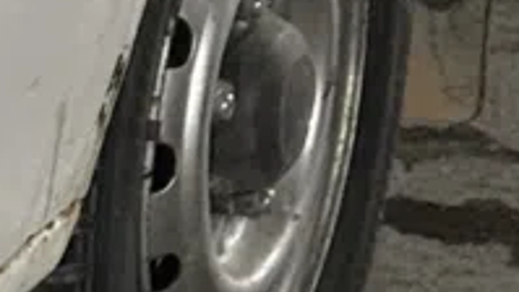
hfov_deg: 6.0
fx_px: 4927
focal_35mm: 358
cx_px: 323
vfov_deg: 3.3
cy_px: -815
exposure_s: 1/25
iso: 640
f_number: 1.78
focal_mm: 6.86
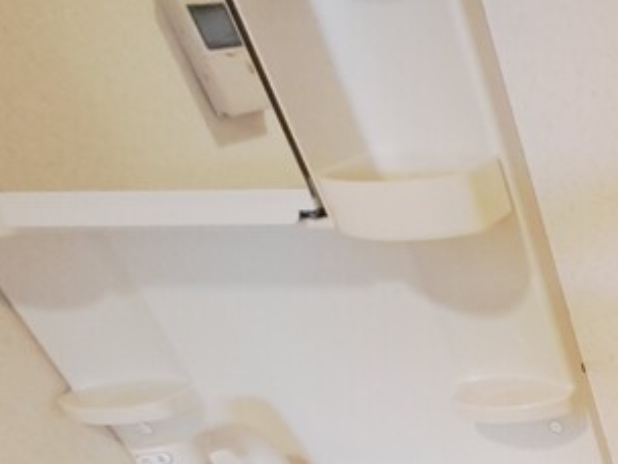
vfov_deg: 28.4
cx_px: 933
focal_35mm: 41
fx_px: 732
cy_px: 615
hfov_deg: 28.6
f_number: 2.2
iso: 200
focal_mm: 1.74
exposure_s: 1/33
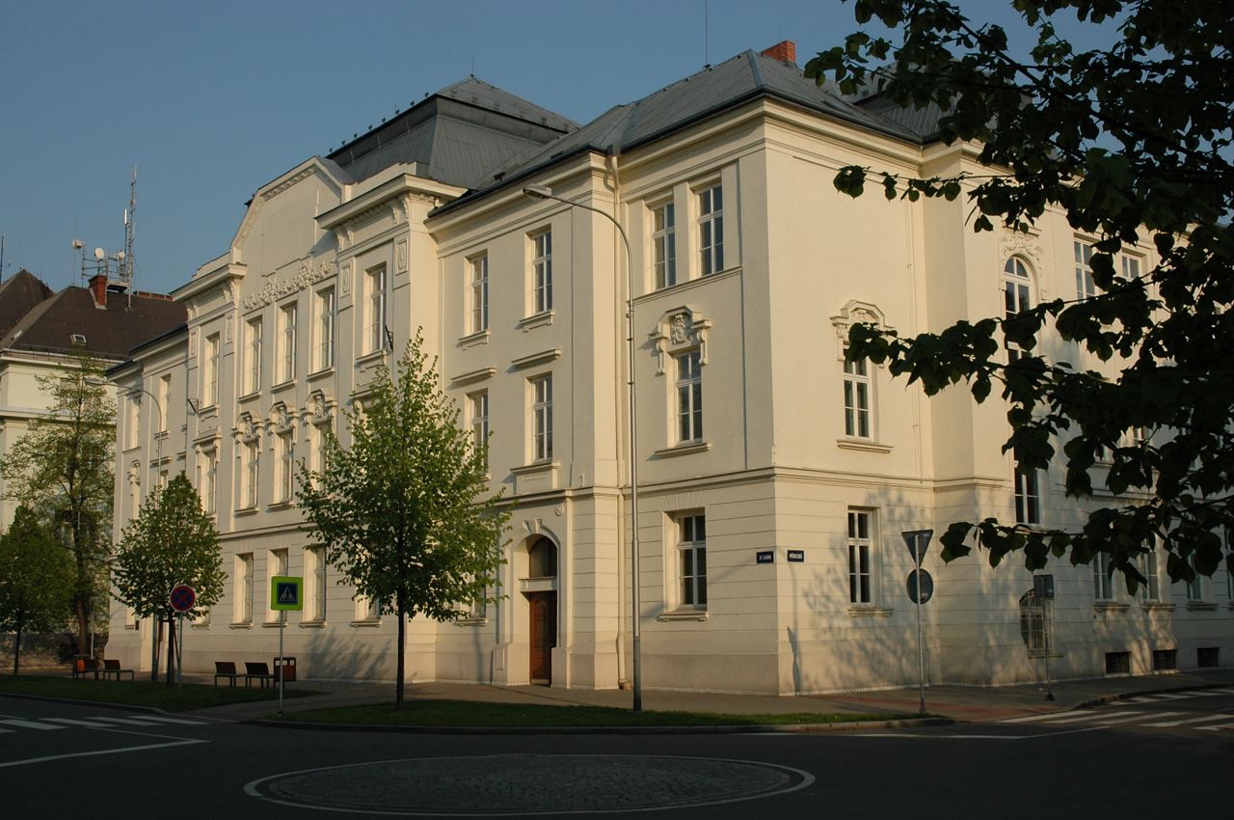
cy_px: 410
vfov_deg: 35.4
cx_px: 617
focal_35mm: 38
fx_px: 1284
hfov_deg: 51.3
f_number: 10
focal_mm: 25
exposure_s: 1/320
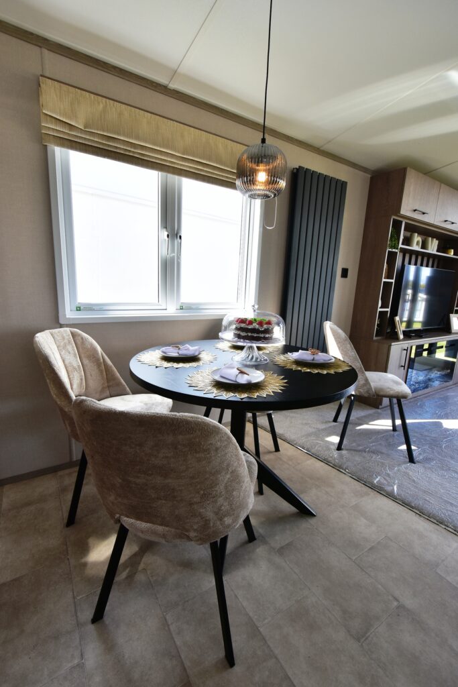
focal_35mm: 15
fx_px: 286
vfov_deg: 100.4
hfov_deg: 77.3
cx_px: 229
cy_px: 344
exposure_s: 1/100
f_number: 5.6
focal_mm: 10
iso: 200
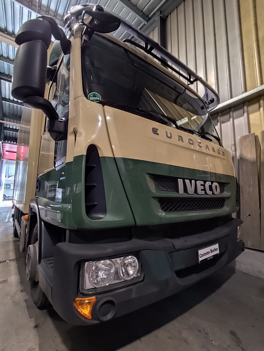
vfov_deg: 94.5
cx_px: 132
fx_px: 163
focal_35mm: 16
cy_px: 176
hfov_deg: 78.2
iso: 320
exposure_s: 1/25.4
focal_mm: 1.65
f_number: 2.2
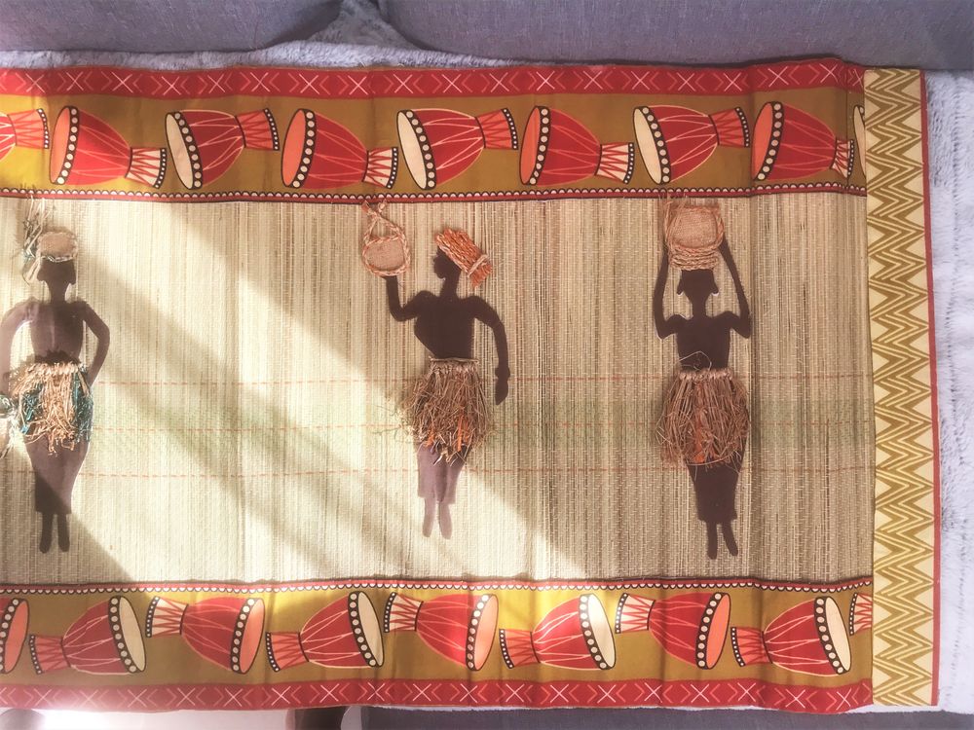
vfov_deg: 49.7
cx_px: 487
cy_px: 365
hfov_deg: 63.4
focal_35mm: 28
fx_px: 788
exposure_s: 1/90
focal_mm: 3.99
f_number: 1.8
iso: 20
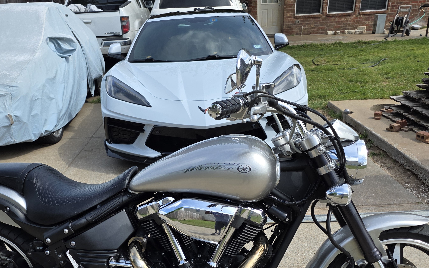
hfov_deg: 53.8
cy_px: 224
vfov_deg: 34.0
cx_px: 184
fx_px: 421
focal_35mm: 36
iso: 80
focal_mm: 6.25
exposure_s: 1/3220
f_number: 1.7
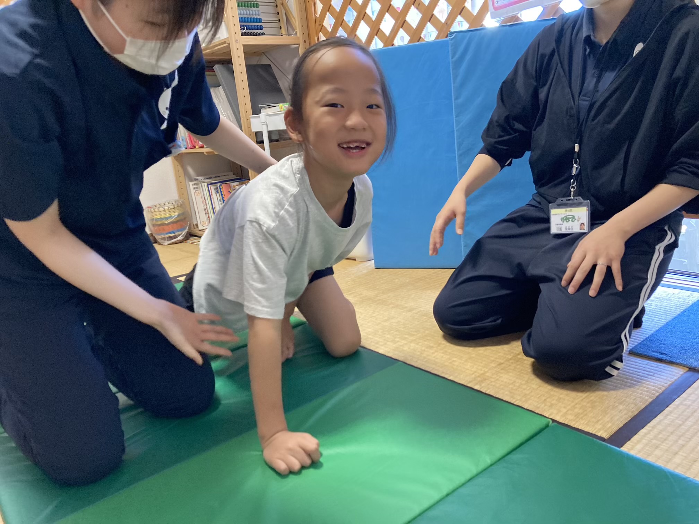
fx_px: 565
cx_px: 350
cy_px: 262
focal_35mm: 28
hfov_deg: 63.4
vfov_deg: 49.7
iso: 320
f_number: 1.8
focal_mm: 3.99
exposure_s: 1/60
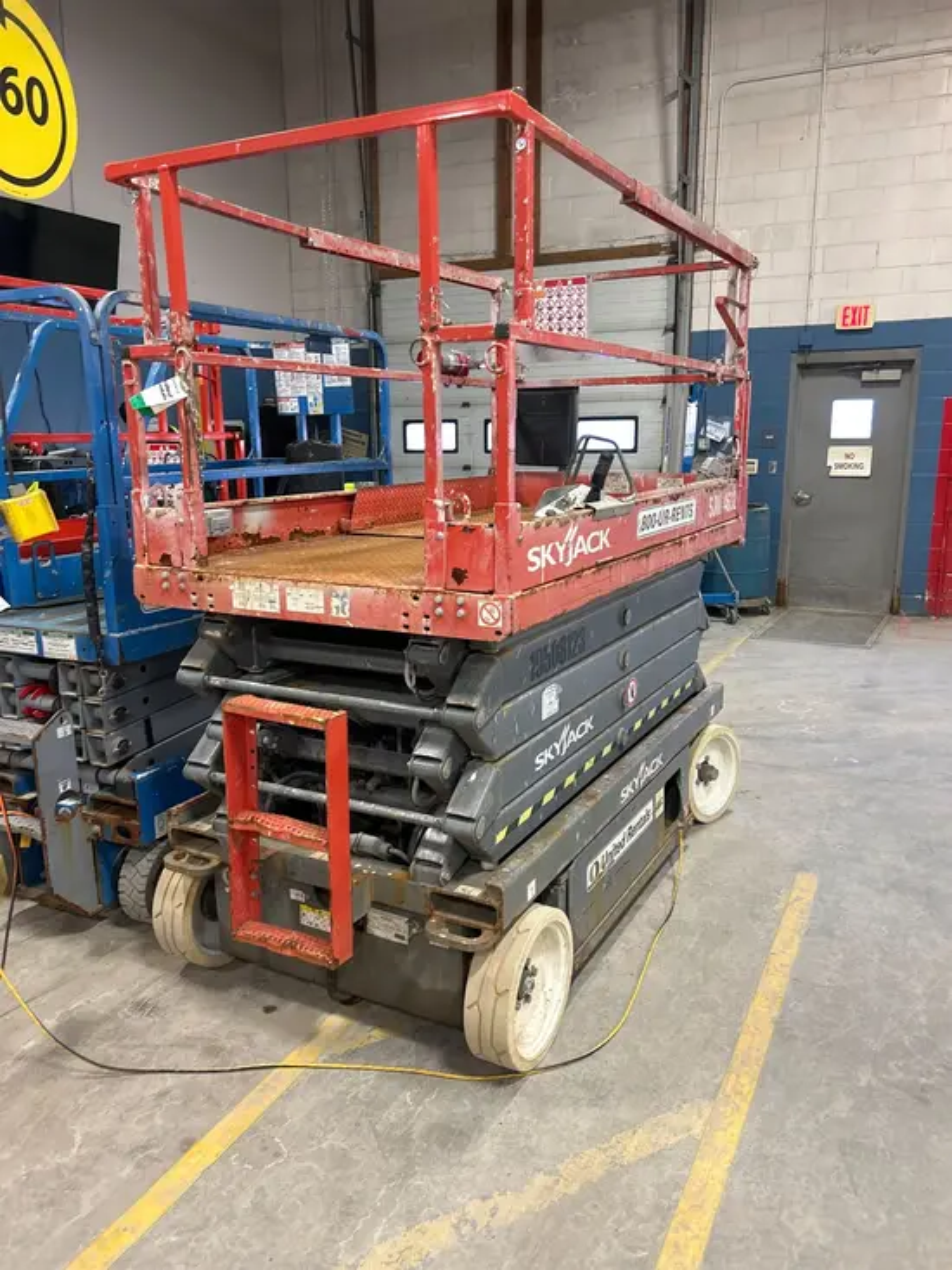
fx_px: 953
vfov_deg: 67.3
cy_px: 635
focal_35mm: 26
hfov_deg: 53.1
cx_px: 476
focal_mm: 5.7
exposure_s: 1/60
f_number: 1.5
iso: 160
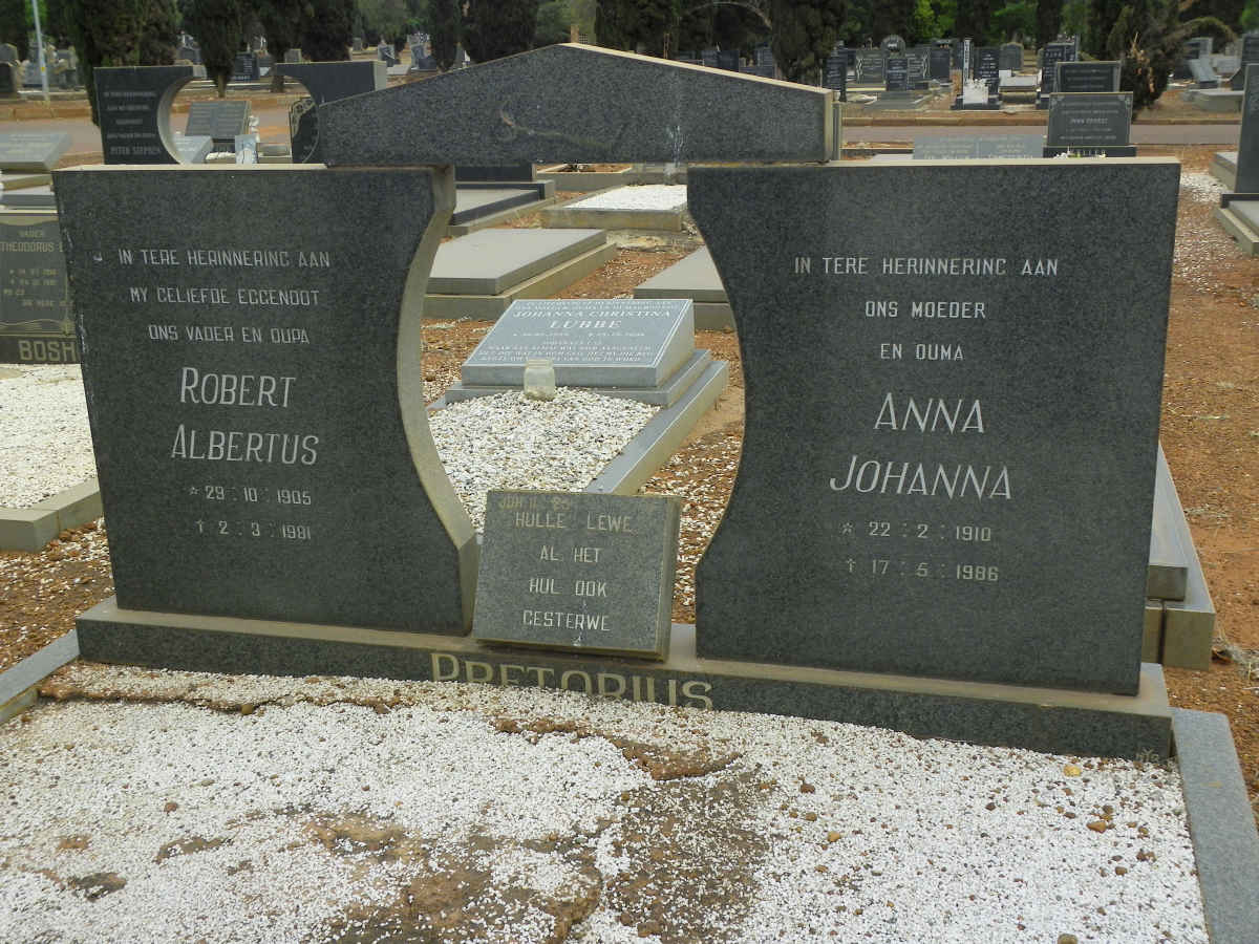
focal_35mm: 41
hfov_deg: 45.8
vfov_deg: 35.1
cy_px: 472
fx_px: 1491
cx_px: 630
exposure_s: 1/250
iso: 64
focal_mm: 7.3
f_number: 4.5
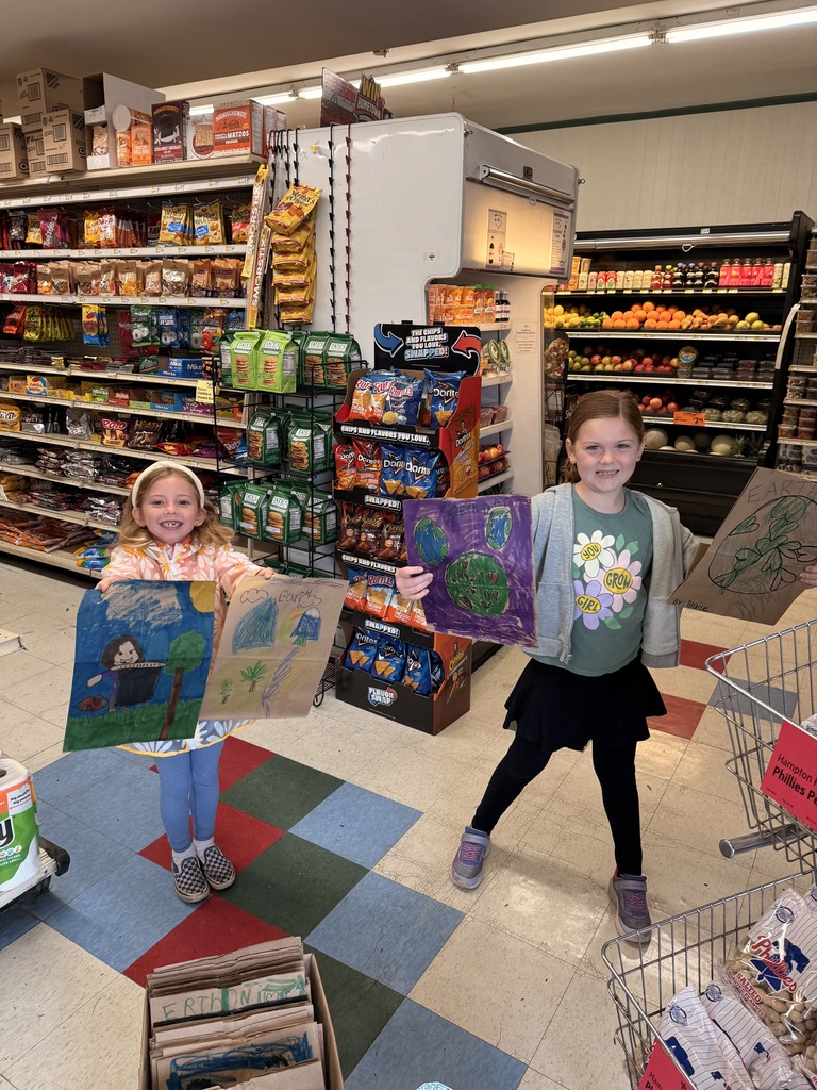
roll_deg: -1.7
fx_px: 755
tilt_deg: -18.0
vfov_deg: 71.6
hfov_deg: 56.8
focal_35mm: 24
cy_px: 545
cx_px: 408
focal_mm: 6.76
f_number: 1.78
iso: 160
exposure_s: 1/148
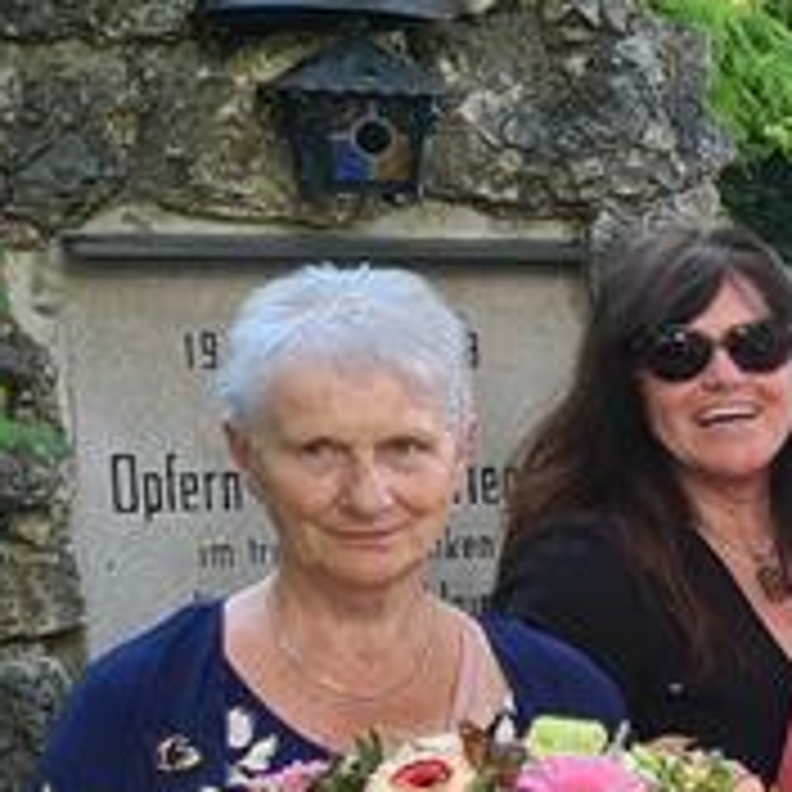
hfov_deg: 10.7
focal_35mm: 134
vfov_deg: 13.0
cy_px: 540
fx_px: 3469
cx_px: 2030
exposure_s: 1/227
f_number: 1.8
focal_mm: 5.4
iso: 50
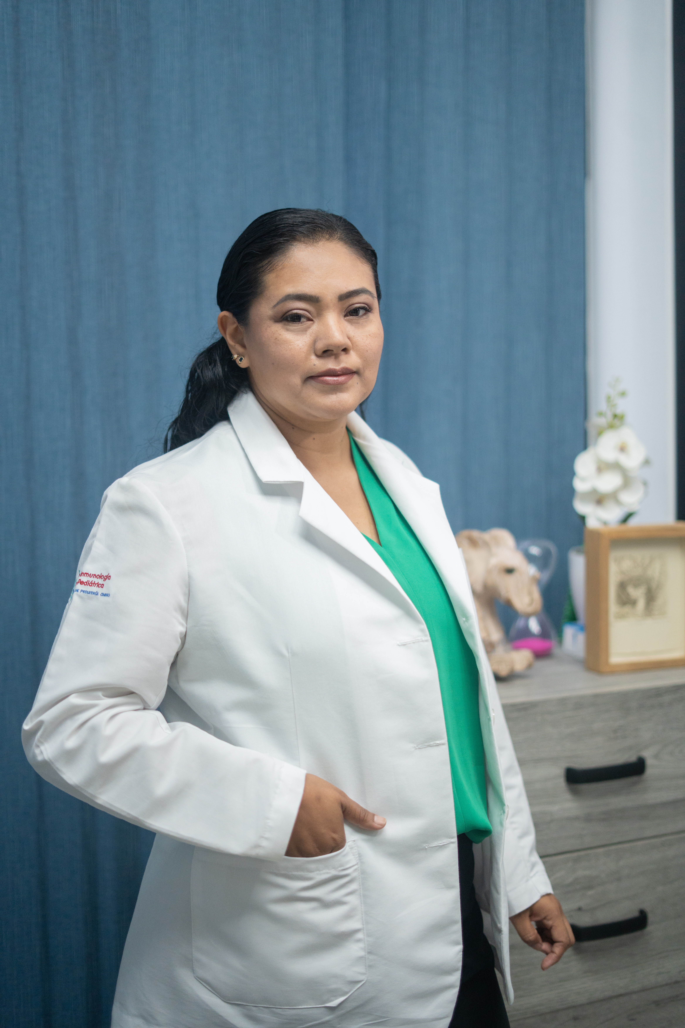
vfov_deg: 39.6
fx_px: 1427
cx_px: 342
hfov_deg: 27.0
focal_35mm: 50
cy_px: 514
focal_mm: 50
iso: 2000
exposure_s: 1/800
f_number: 1.8
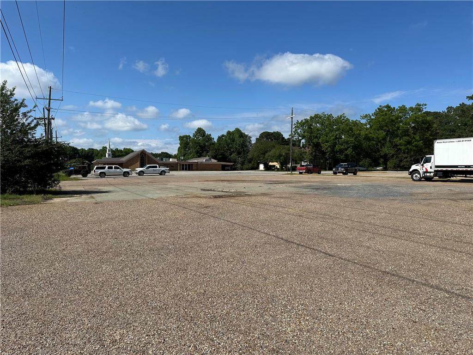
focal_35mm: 24
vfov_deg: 56.8
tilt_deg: -0.6
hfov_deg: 71.6
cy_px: 178
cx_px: 236
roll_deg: +0.2
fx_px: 328
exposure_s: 1/6623
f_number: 1.78
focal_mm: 6.86
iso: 80
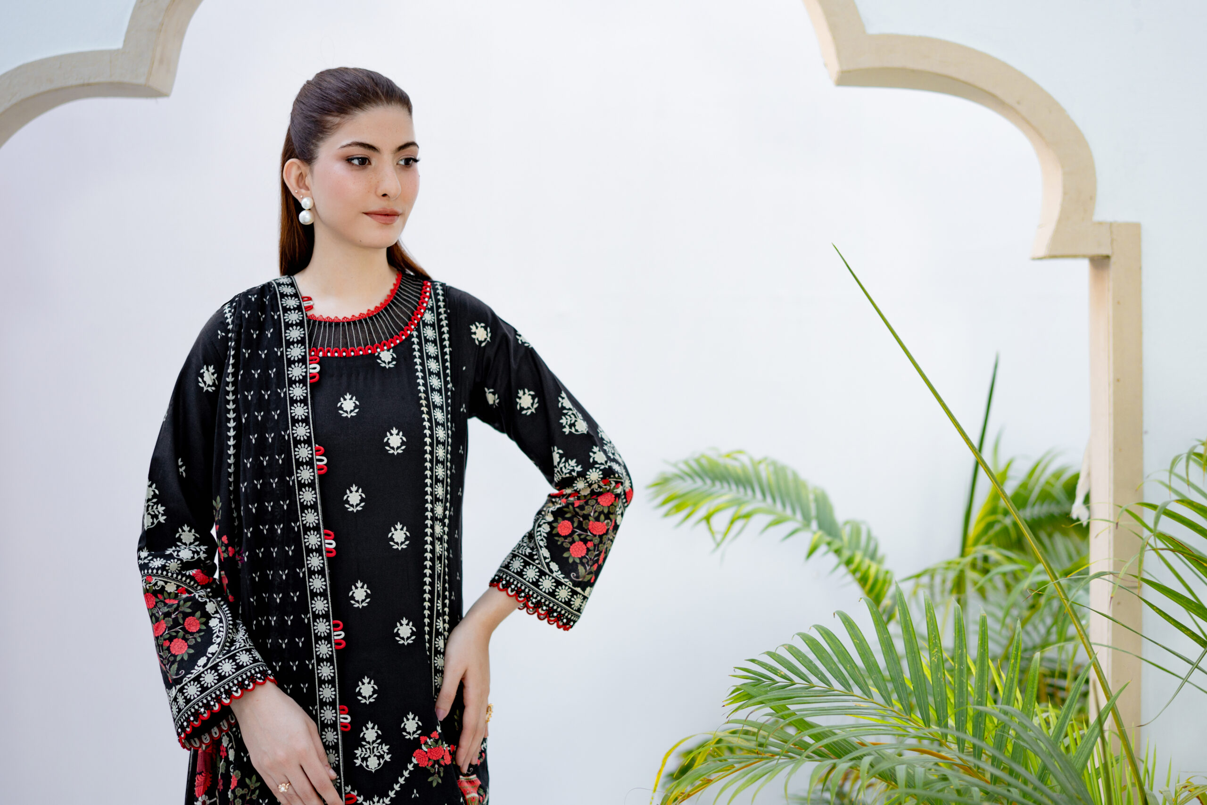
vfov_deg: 37.9
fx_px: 1173
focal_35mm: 35
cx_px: 604
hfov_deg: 54.4
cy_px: 402
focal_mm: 35
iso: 125
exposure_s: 1/160
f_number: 1.6
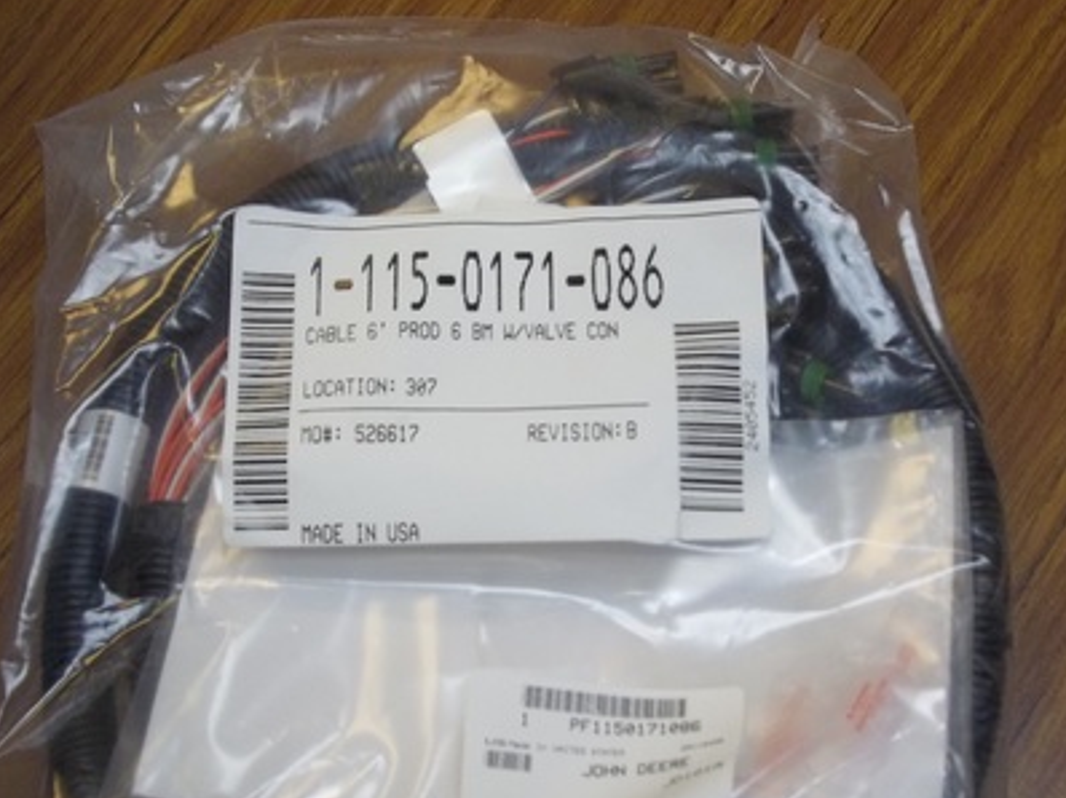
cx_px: 568
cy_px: 538
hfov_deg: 29.0
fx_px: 2062
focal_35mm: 67
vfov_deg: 21.8
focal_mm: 8.8
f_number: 3.6
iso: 120
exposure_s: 1/40
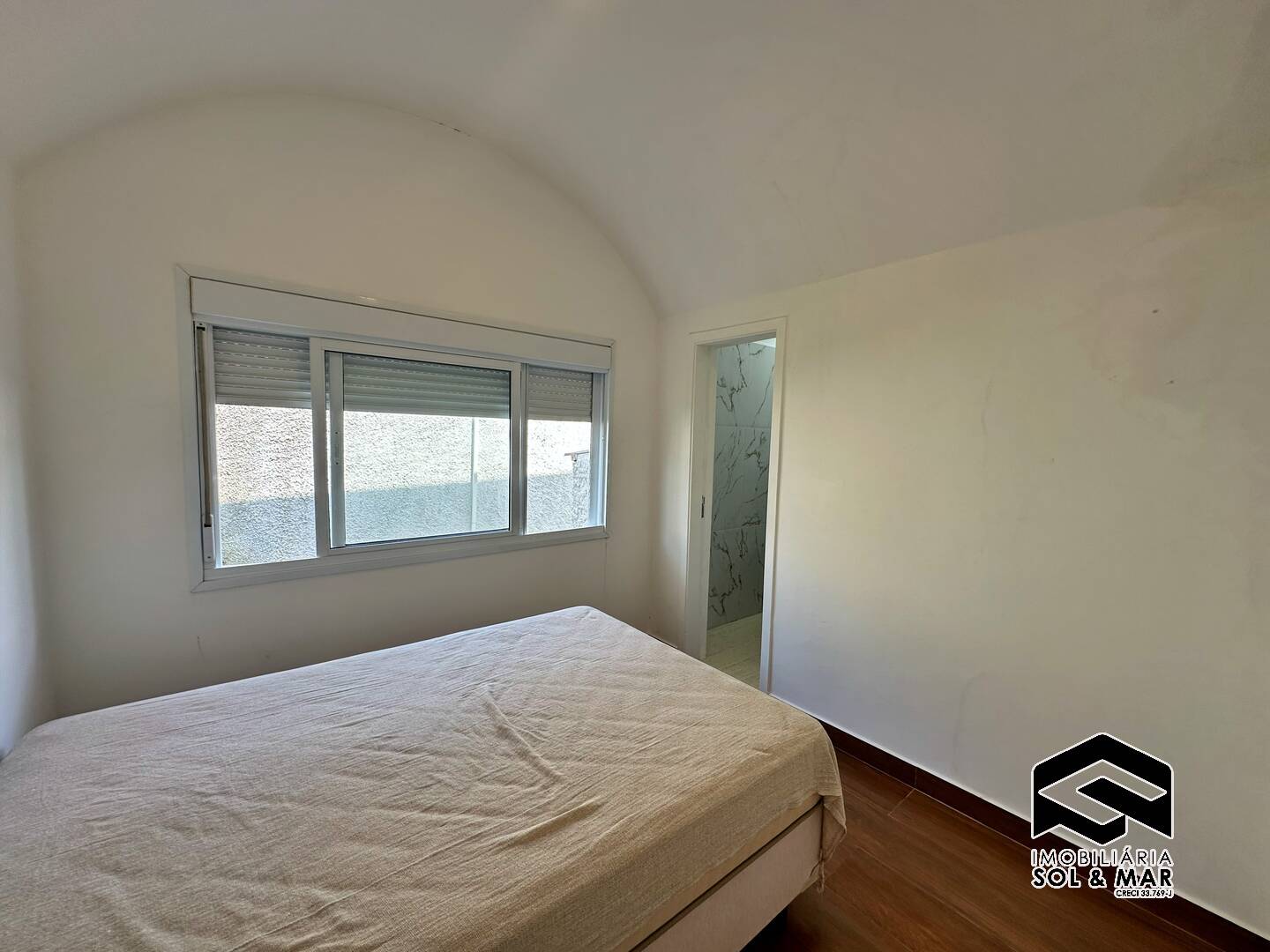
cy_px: 476
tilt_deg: -4.0
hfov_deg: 102.1
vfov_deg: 85.7
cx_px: 635
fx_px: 514
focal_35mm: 14
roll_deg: -1.9
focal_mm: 2.22
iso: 40
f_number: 2.2
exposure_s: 1/145
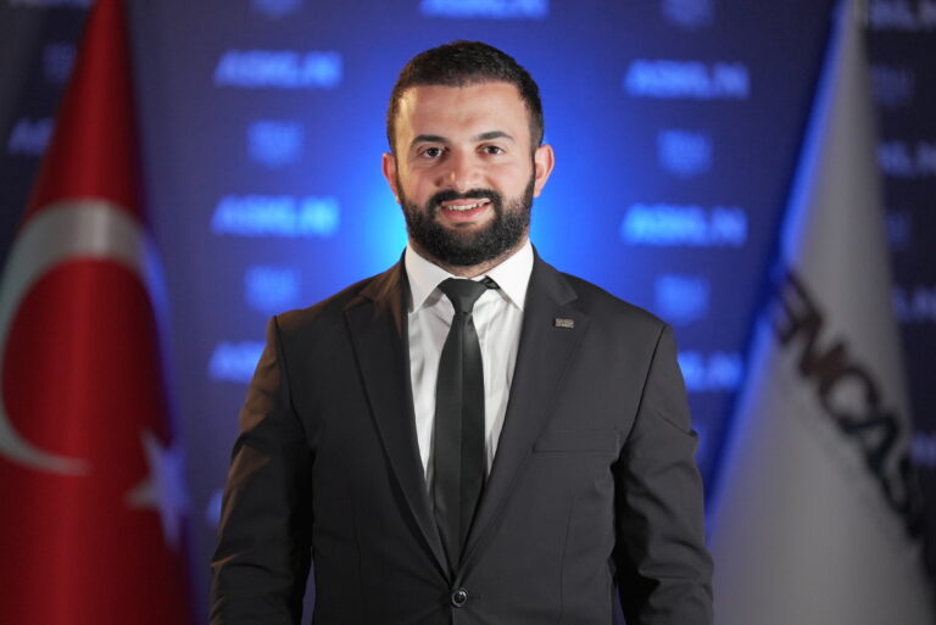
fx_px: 5203
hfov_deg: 10.3
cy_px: 312
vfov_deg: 6.9
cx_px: 468
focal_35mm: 200
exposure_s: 1/500
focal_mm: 200
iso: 4000
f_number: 2.8
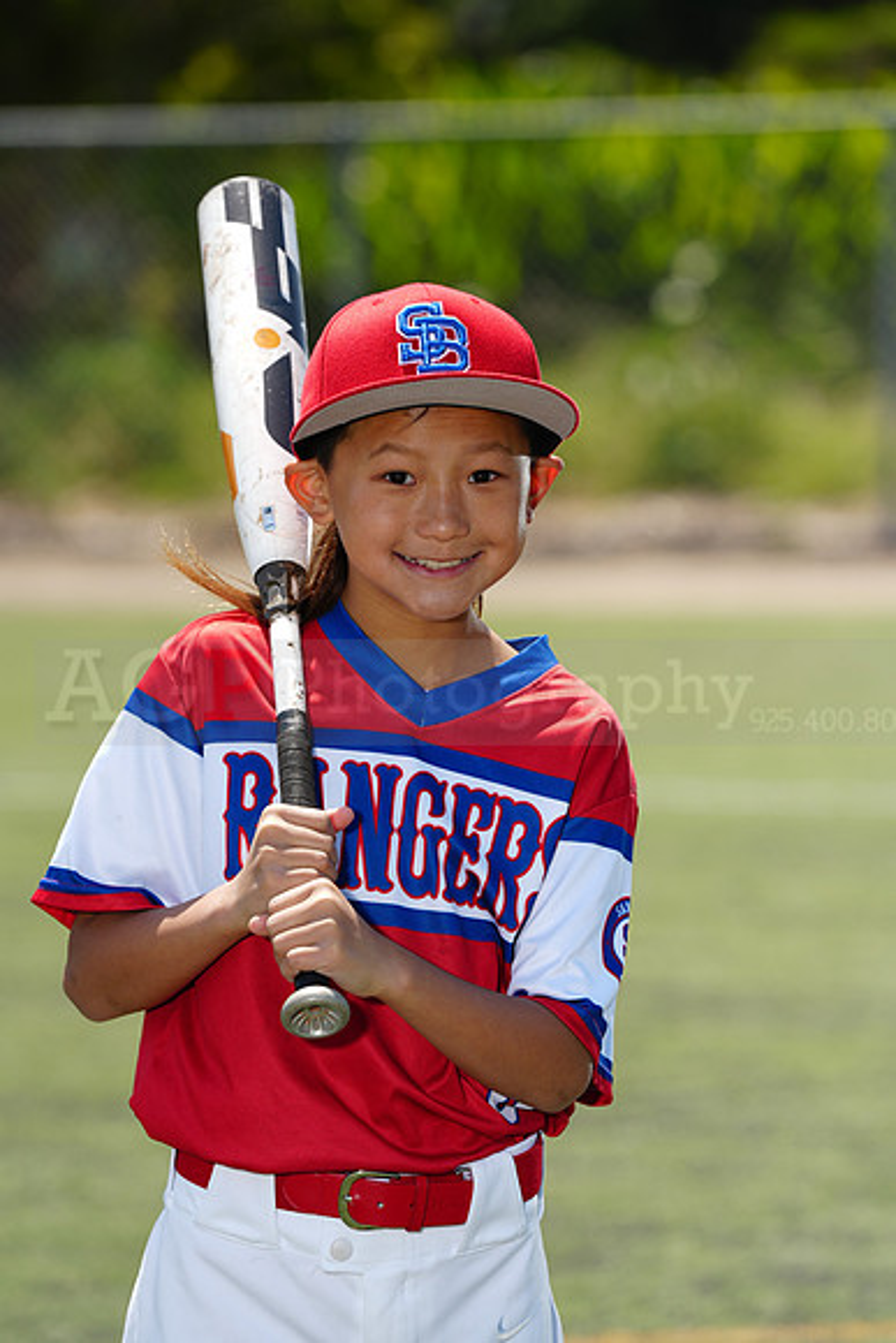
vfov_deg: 11.1
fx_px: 6939
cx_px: 448
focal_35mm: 186
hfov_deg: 7.4
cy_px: 672
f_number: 5
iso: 50
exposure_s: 1/250
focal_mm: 186
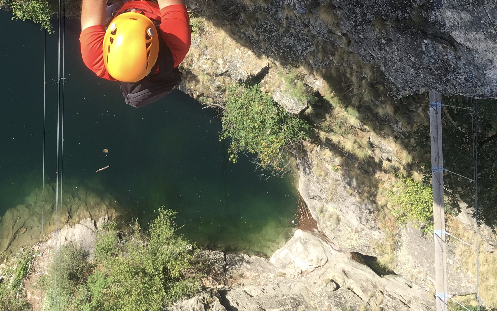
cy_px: 37
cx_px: 154
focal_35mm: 54
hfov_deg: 37.0
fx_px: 732
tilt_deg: -86.5
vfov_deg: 23.4
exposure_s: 1/452
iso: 25
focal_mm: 4.15
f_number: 2.2
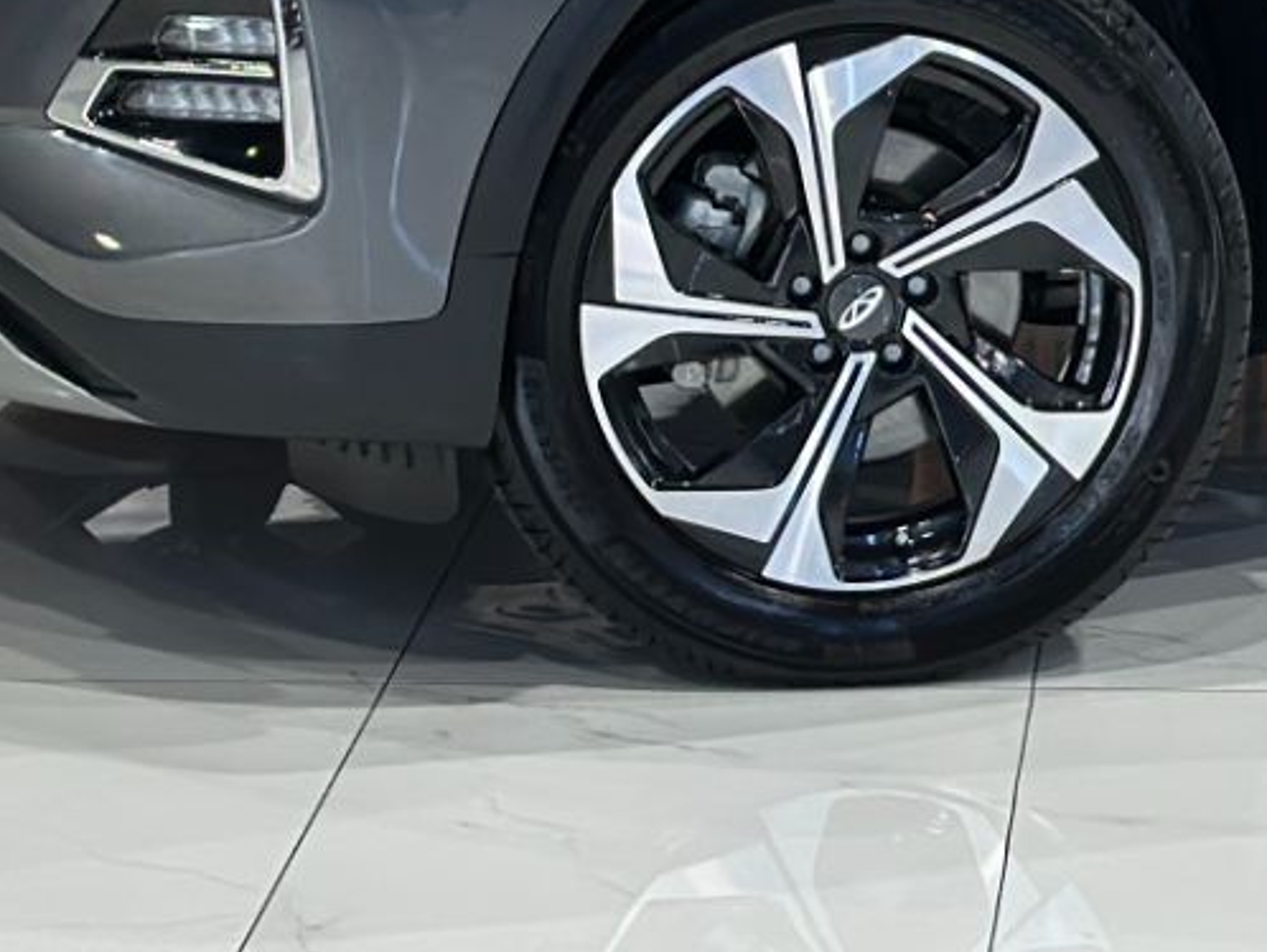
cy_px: -433
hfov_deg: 10.5
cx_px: 1465
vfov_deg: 7.9
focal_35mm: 185
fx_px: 6775
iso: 100
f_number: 1.78
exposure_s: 1/60
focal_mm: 6.86
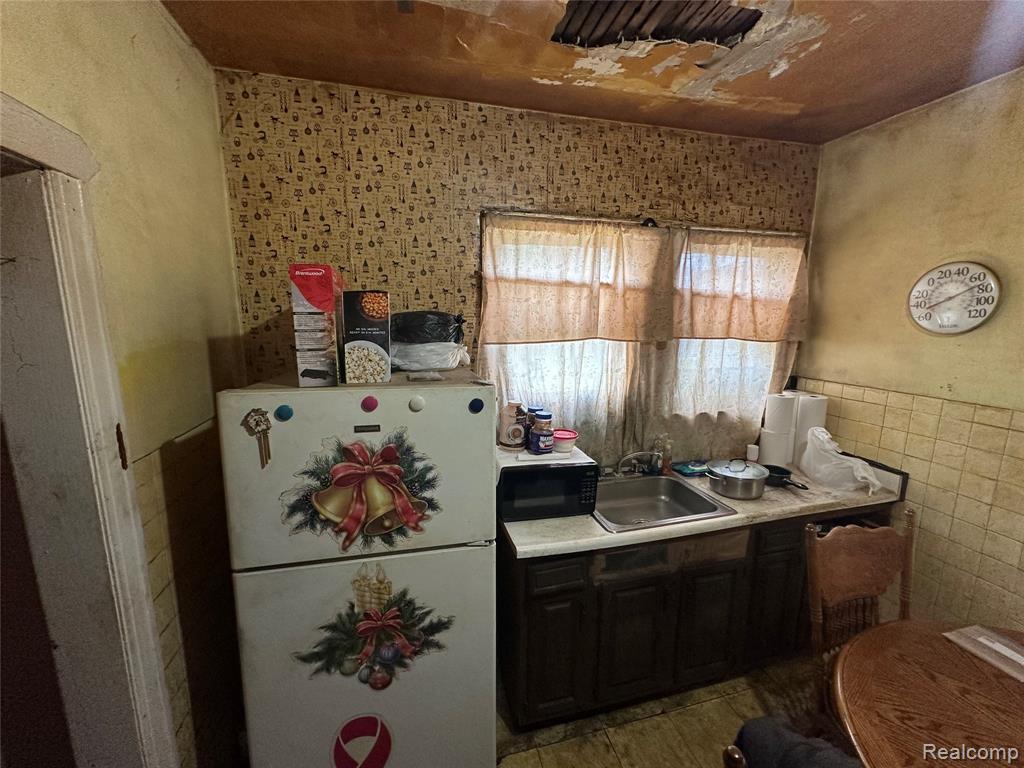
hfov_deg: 102.1
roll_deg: +0.0
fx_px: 414
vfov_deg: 85.7
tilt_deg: -8.6
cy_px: 384
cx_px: 512
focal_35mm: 14
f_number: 2.2
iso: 250
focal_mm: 2.22
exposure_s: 1/120
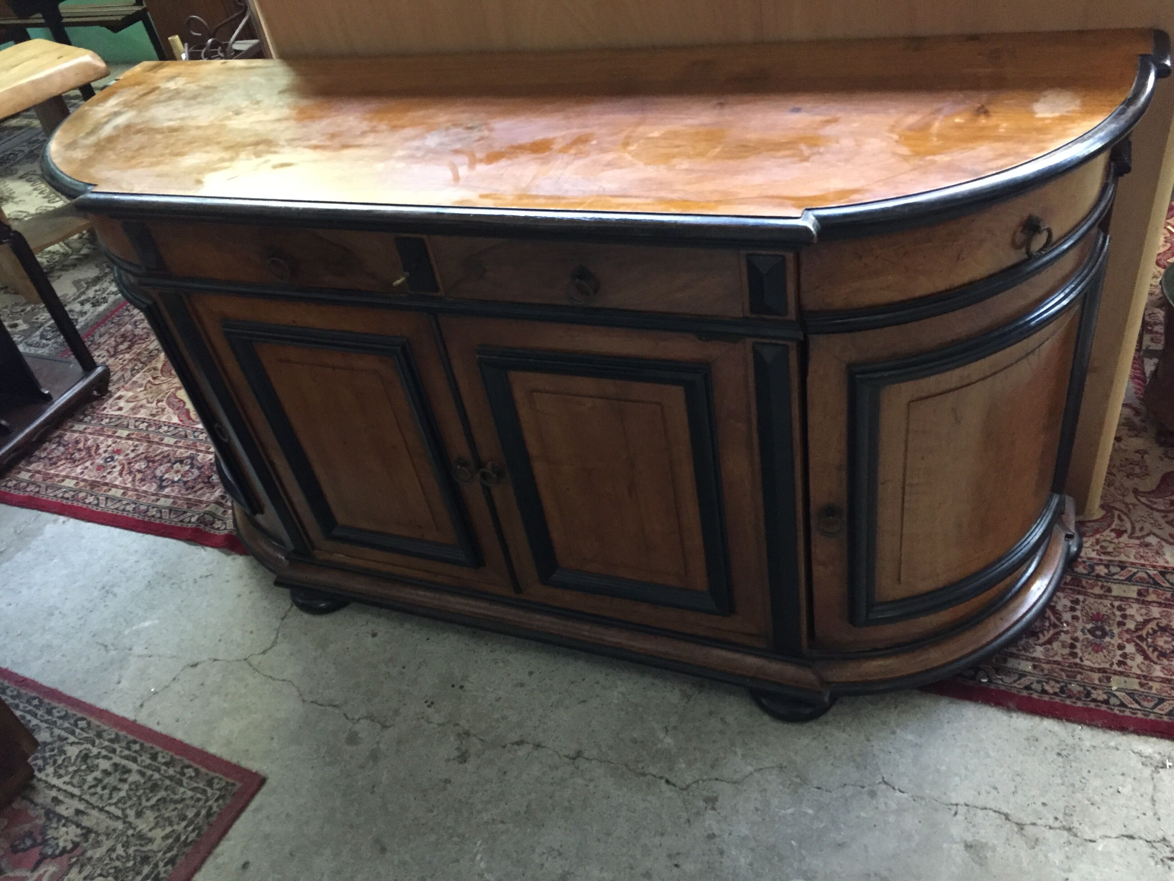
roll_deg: +11.6
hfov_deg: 61.7
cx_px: 587
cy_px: 440
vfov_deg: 48.2
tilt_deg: -38.9
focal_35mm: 29
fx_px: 984
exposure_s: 1/17
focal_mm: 4.15
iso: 320
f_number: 2.2
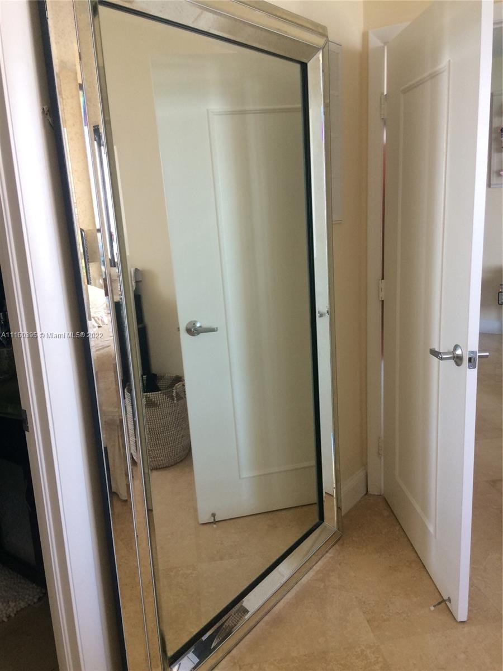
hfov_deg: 48.2
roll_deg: +0.8
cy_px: 336
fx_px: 562
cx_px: 252
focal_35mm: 29
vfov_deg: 61.7
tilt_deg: -12.8
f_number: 2.2
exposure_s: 1/30
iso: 40
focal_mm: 4.15
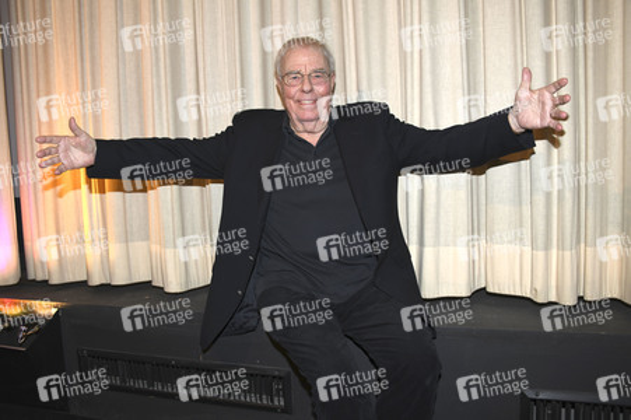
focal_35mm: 28
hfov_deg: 65.5
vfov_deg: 46.3
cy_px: 210
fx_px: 490
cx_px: 316
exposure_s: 1/100
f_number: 6.3
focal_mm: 28
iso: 640
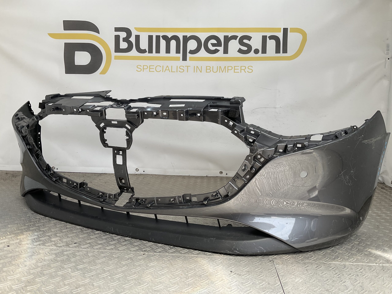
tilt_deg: -7.4
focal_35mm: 29
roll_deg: -2.7
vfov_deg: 48.2
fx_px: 328
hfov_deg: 61.7
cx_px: 196
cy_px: 147
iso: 16
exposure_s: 1/355
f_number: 1.8
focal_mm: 3
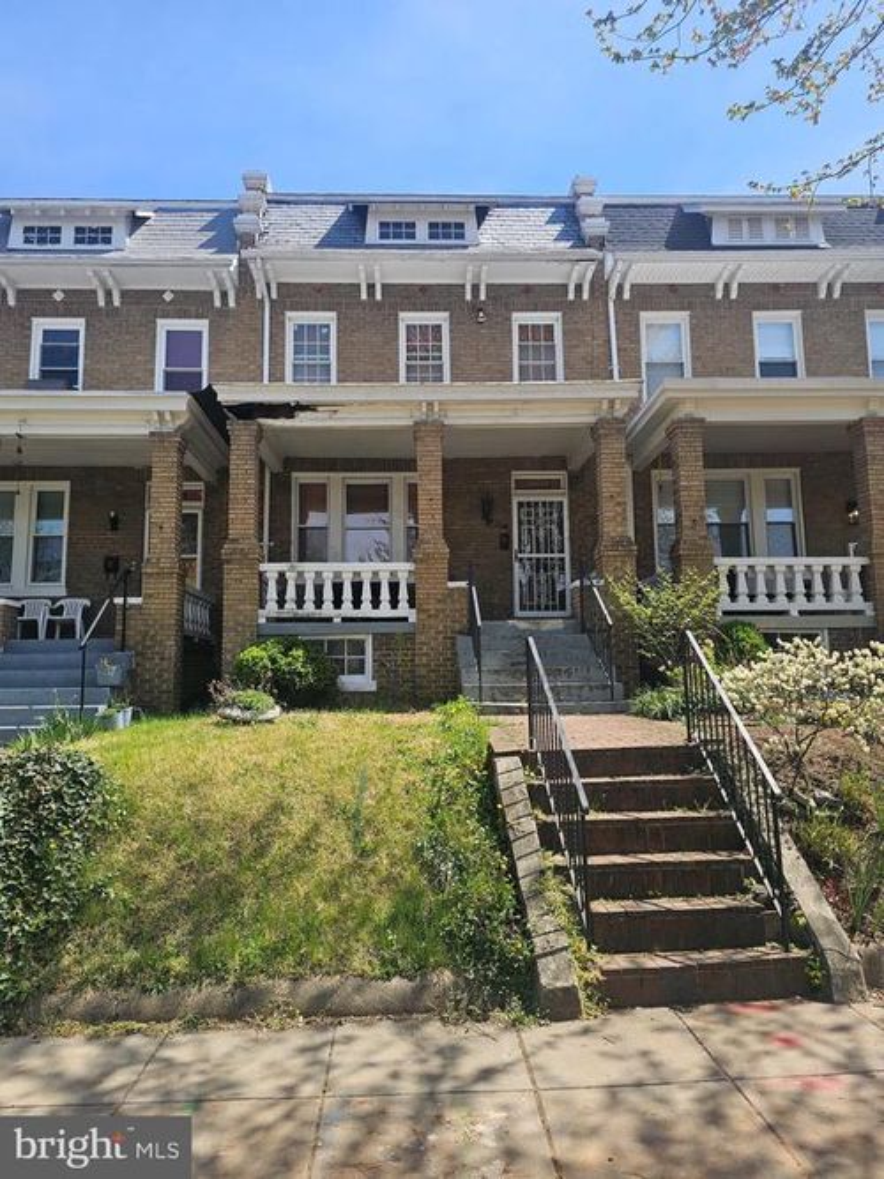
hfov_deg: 58.9
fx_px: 783
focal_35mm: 23
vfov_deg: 73.9
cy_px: 590
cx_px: 442
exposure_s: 1/565
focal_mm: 6.3
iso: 12
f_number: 1.7
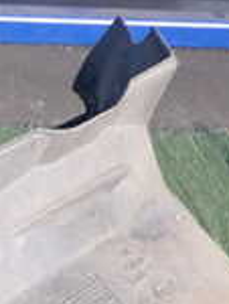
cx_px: -270
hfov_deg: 11.0
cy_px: 438
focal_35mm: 120
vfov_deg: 15.3
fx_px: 1055
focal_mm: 5.4
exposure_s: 1/80
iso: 200
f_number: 2.3
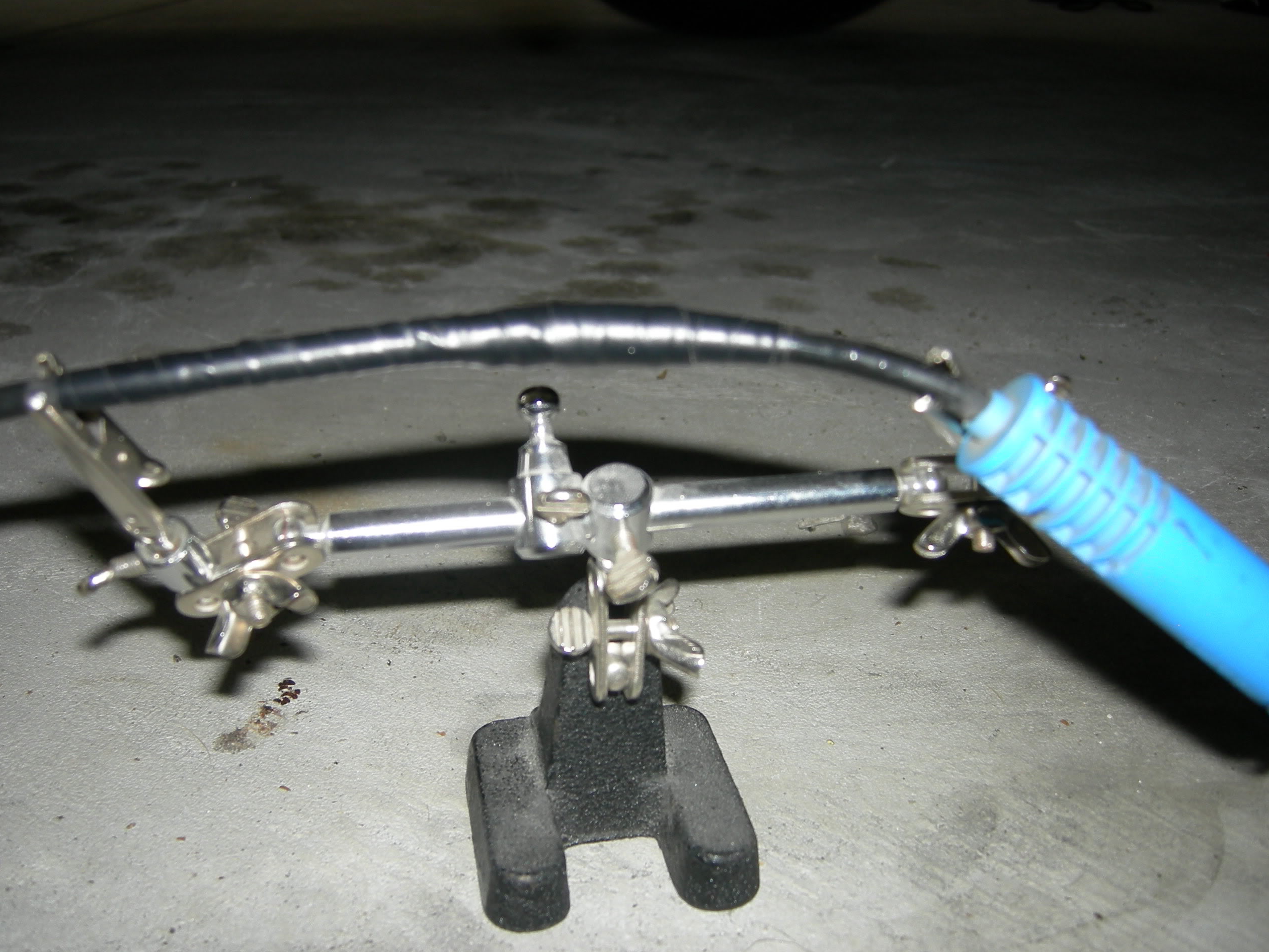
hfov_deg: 50.1
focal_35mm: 37
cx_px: 618
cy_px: 467
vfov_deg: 38.7
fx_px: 1356
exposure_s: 1/60.1
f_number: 2.7
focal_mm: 7.5
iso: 64
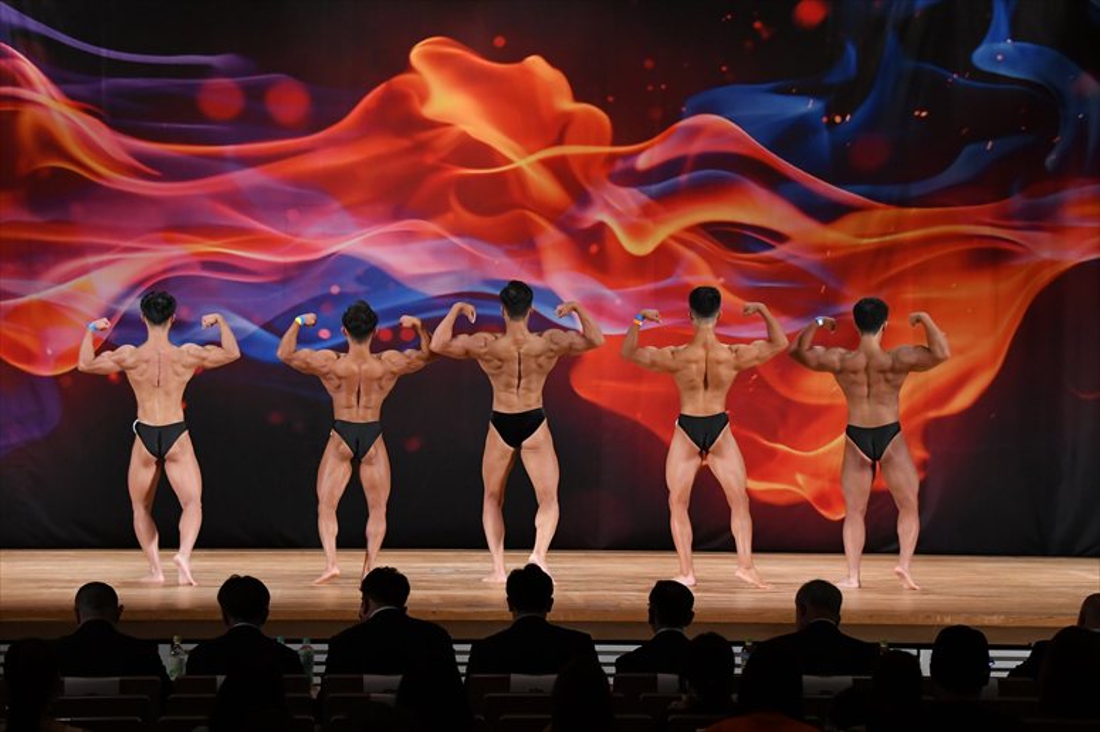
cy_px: 366
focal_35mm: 117
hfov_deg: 17.5
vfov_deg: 11.7
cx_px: 550
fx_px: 3573
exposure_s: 1/400
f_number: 5.6
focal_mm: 78
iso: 3200
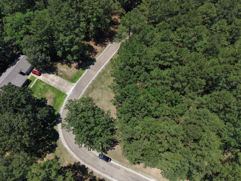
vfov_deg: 56.8
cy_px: 90
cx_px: 120
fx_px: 167
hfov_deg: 71.6
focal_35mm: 24
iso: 170
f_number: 1.8
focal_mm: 8.67
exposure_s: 1/5000
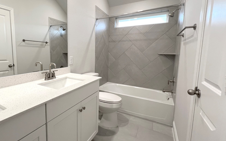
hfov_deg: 93.3
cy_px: 65
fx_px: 105
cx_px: 92
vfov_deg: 67.9
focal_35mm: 17
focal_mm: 1.57
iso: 125
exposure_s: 1/120
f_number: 1.8
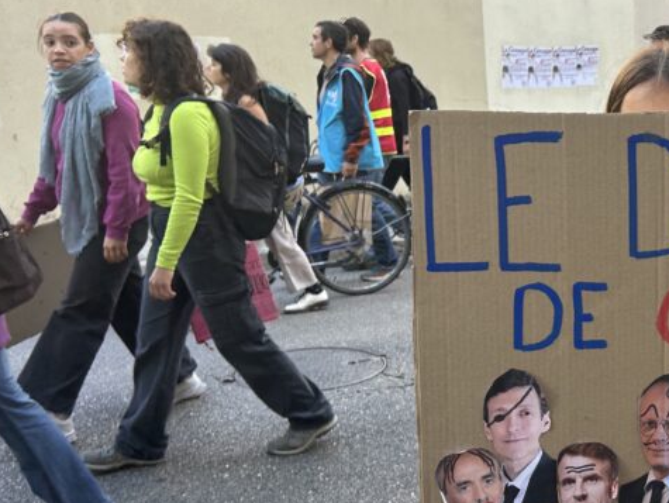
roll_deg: +0.3
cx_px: 686
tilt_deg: -15.6
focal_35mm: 56
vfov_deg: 26.0
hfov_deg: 31.5
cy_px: 330
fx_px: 1083
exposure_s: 1/169
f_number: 1.5
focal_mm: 5.7
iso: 40
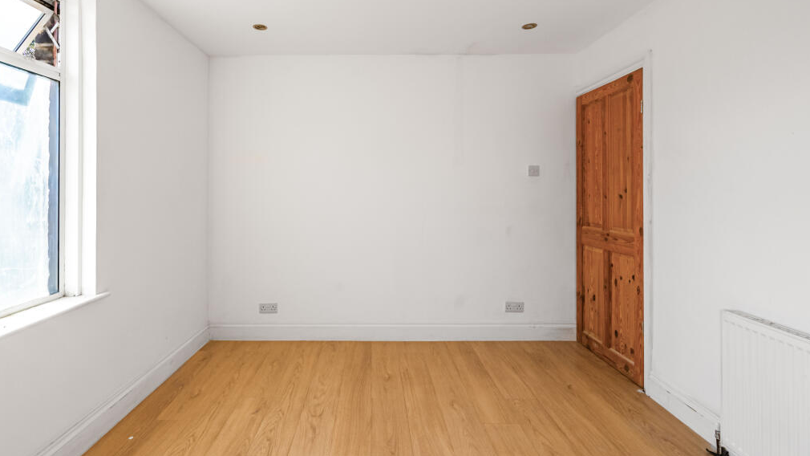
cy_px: 206
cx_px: 409
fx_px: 365
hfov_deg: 95.9
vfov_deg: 63.8
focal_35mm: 17
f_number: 8
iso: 1000
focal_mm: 16
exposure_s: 1/2000
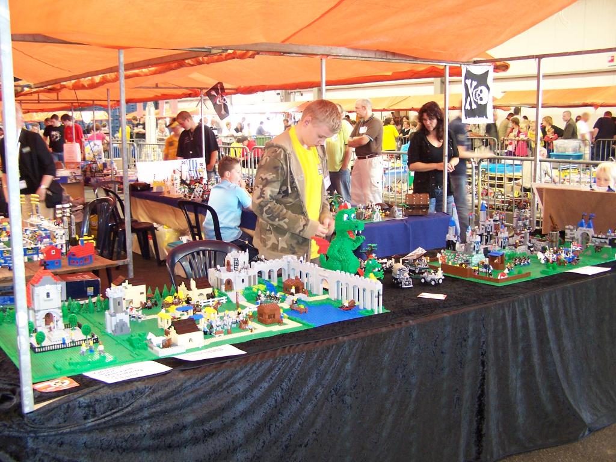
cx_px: 308
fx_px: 676
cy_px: 231
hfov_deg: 49.0
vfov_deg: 37.7
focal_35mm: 38
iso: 140
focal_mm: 6.3
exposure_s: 1/6
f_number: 2.8
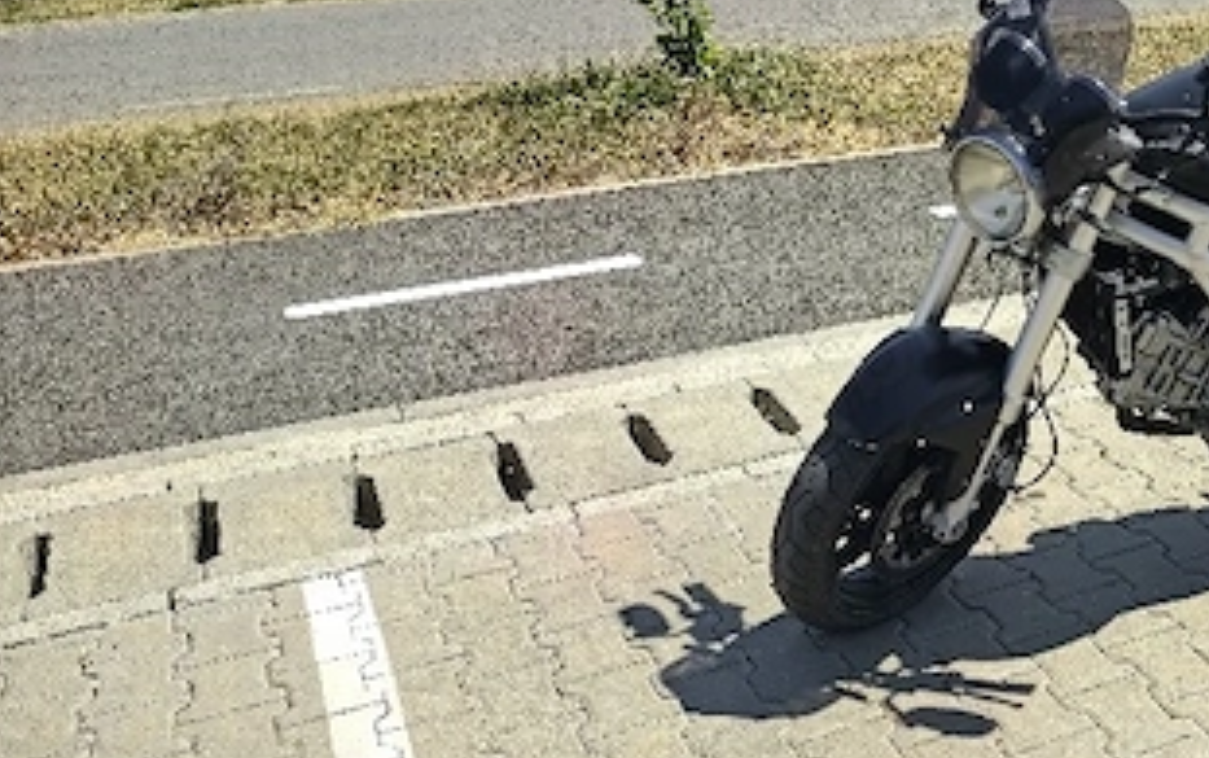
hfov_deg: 39.2
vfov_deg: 27.4
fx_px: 1550
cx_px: 1116
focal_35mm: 47
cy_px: 315
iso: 50
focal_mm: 6.19
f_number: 1.65
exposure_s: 1/625
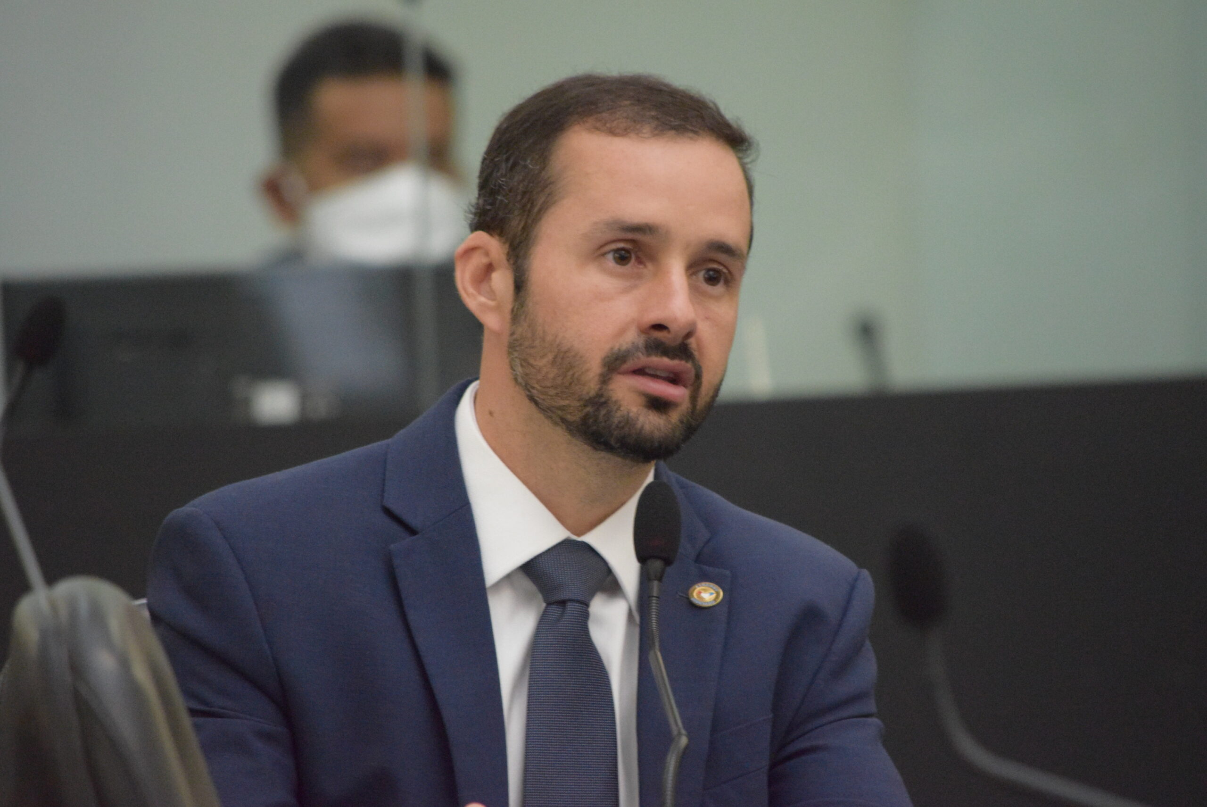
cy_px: 404
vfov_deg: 3.4
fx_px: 13588
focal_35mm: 405
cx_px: 604
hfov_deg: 5.1
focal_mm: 270
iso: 6400
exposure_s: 1/125
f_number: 5.6
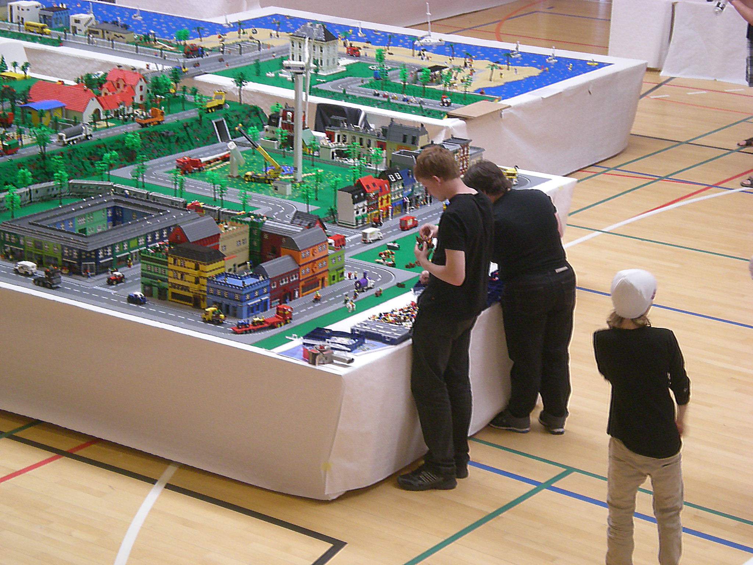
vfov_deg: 17.0
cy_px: 282
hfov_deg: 22.5
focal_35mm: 87
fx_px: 1893
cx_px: 376
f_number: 5.1
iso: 200
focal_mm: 14.3
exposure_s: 1/18.5
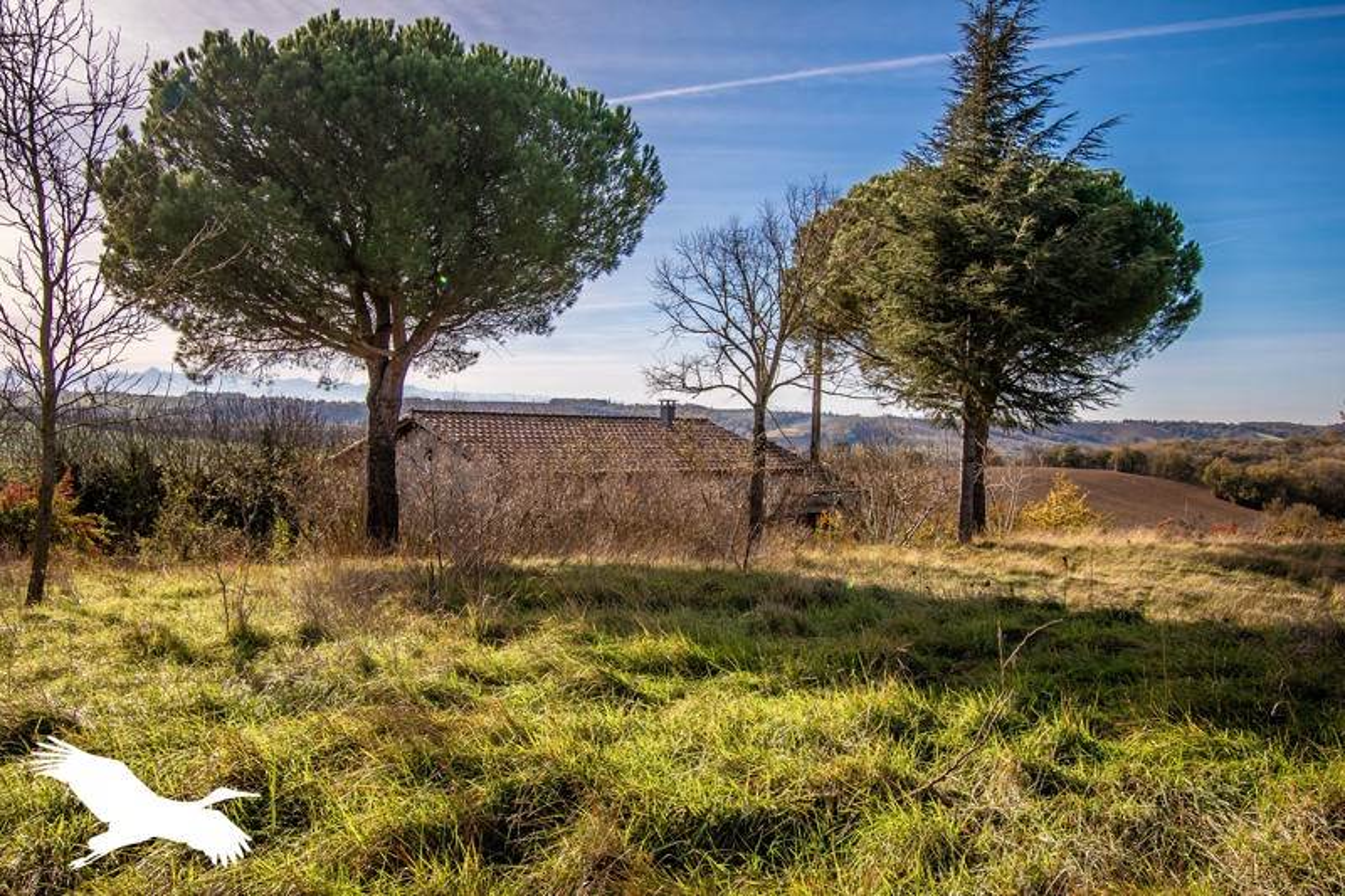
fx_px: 1121
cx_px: 672
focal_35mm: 30
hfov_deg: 61.9
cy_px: 448
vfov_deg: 43.6
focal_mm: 20
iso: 125
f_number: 5.6
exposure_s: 1/640
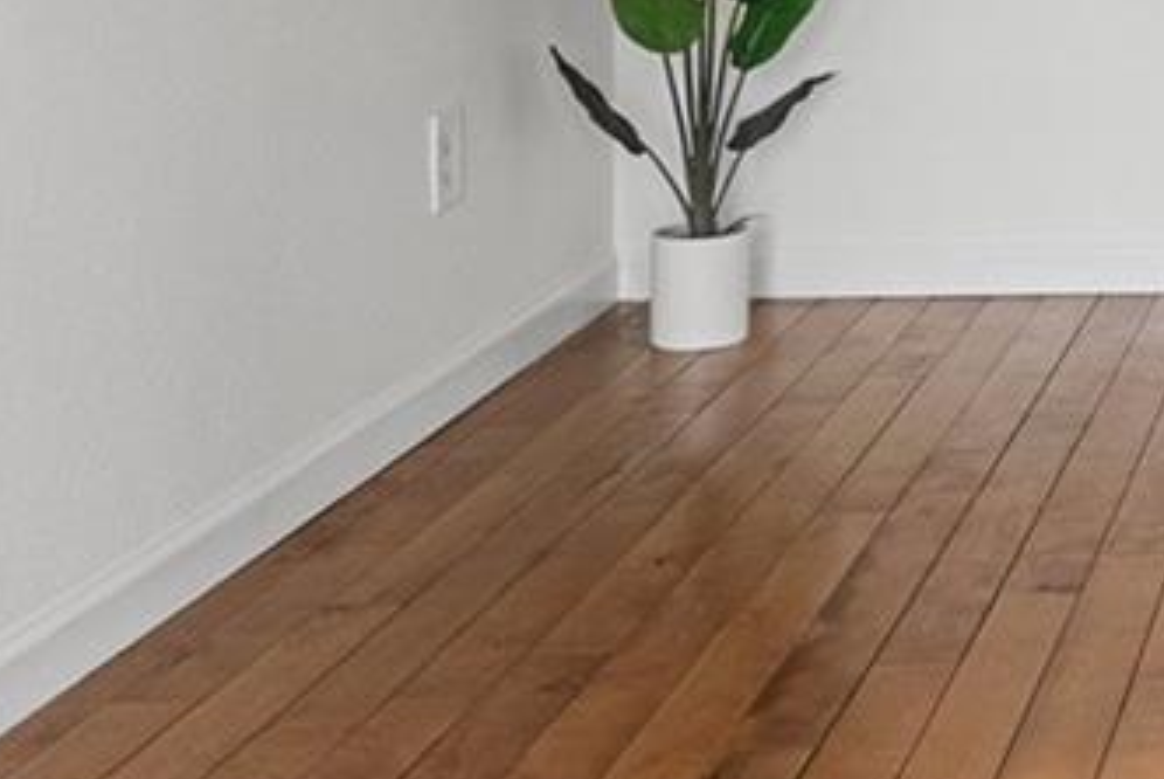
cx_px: 1571
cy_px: -211
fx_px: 2492
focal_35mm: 77
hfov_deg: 23.0
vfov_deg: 16.8
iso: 200
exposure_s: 2.5
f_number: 8
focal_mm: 16
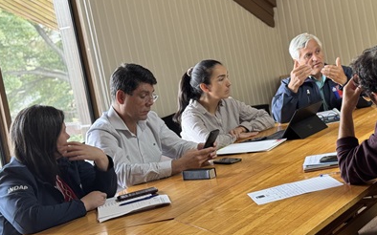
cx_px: 285
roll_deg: +10.3
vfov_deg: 16.7
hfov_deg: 26.1
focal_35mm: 78
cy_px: 67
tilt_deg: -4.5
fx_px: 801
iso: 100
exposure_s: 1/50
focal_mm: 6.76
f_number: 1.78
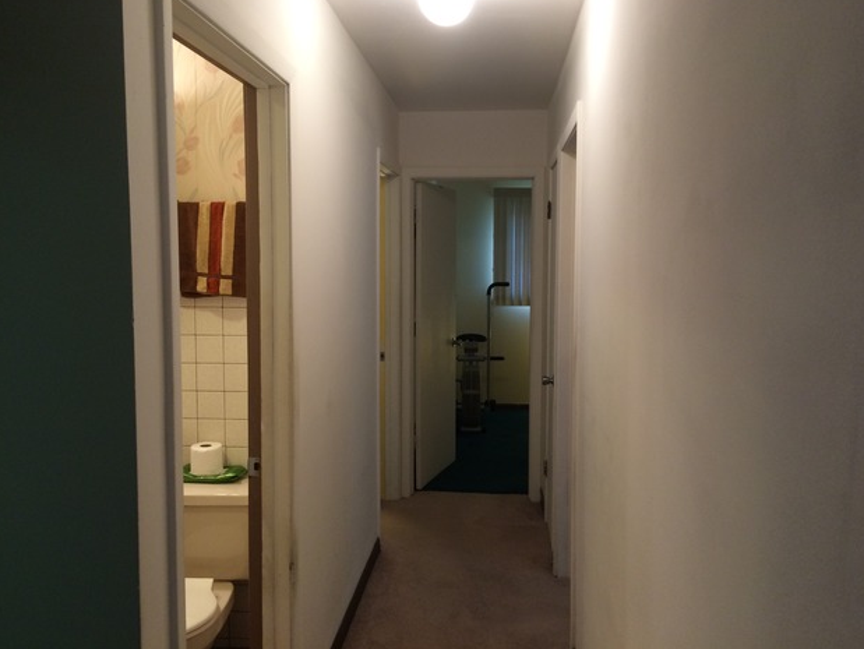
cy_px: 317
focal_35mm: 31
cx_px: 441
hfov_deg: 58.3
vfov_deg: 45.5
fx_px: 774
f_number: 2.2
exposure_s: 1/30
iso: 125
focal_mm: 4.12
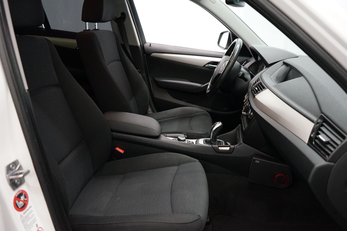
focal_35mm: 28
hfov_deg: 65.5
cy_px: 116
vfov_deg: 46.4
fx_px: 270
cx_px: 174
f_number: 3.5
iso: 5000
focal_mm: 28
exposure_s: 1/160
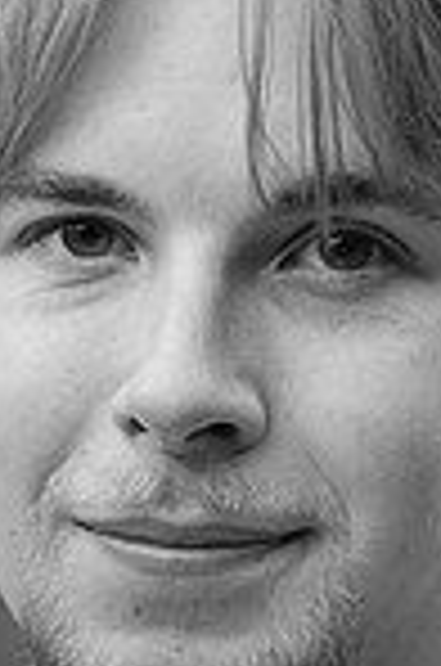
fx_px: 4781
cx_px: 72
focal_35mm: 259
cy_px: 522
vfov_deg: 8.0
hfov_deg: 5.3
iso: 800
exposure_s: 1/250
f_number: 4.5
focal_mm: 85
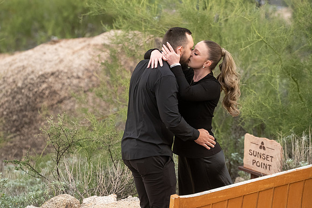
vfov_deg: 6.1
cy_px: 90
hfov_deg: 9.1
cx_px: 135
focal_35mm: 227
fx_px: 1968
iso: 2000
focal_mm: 200
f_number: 5.6
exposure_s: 1/640
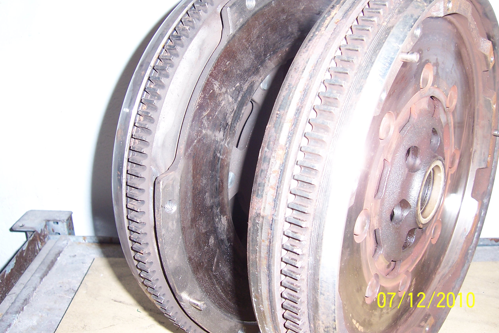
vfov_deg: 35.1
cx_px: 250
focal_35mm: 38
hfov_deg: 50.7
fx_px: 527
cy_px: 158
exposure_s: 1/60
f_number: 3
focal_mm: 6
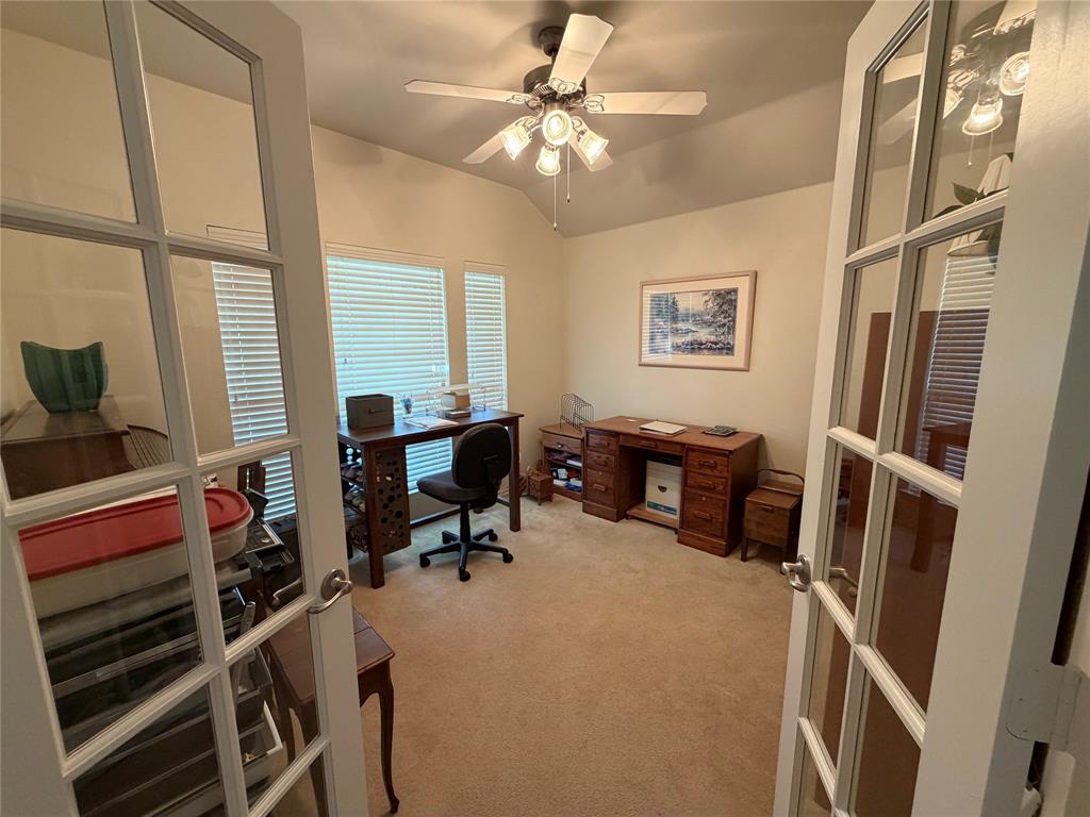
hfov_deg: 102.1
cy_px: 408
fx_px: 441
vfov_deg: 85.7
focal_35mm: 14
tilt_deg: -9.7
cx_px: 545
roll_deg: +0.7
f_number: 2.2
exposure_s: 1/60
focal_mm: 2.22
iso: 400
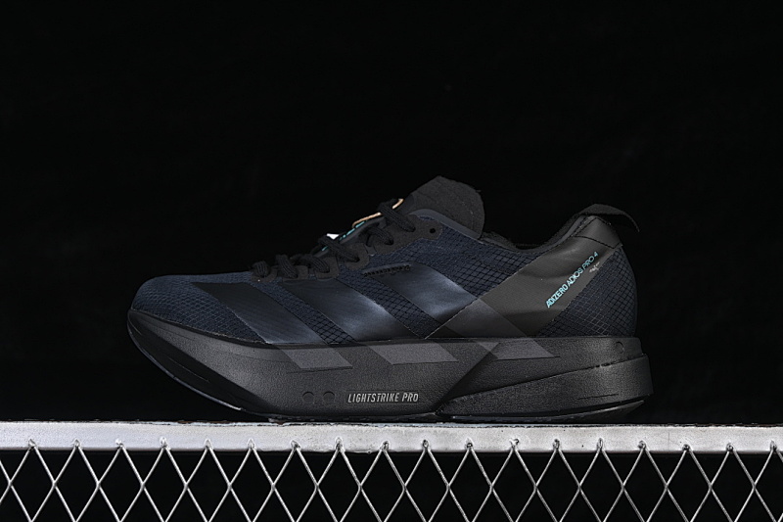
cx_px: 392
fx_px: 1631
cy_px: 261
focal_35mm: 75
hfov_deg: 27.0
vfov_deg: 18.2
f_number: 6.3
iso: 160
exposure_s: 1/60
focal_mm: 50
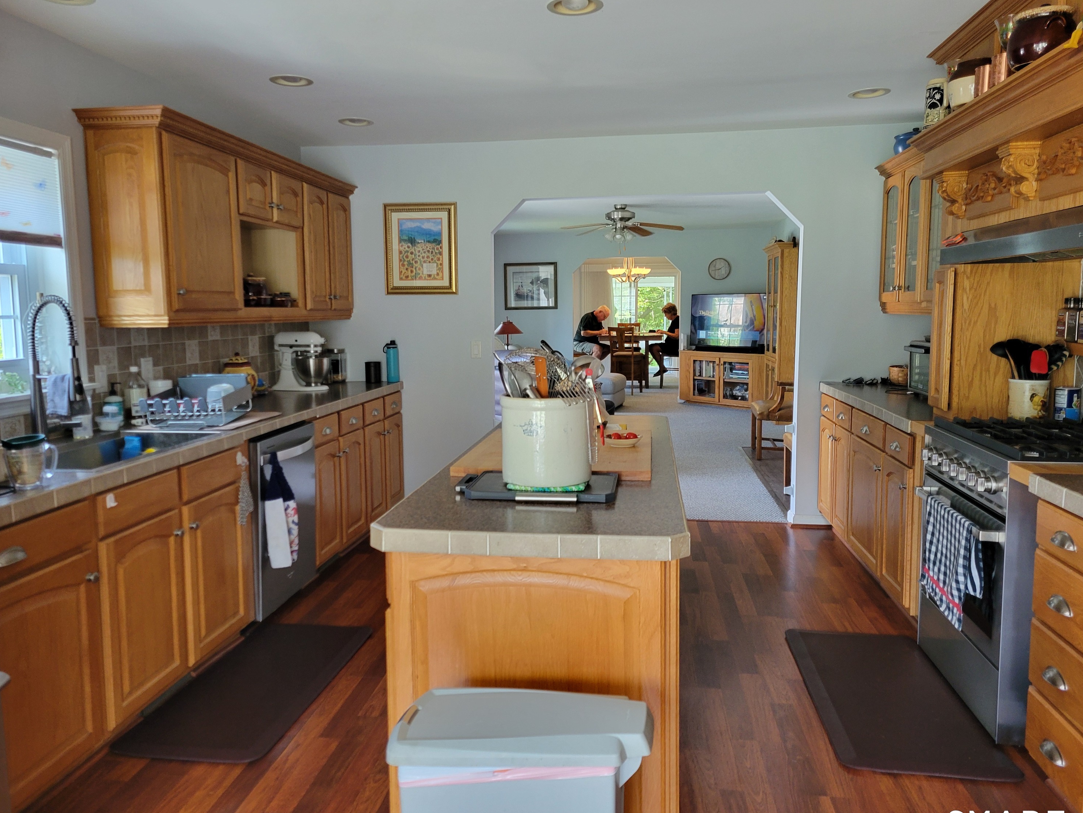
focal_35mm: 27
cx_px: 553
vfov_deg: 51.4
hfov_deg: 65.3
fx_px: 845
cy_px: 418
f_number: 1.8
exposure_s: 1/60
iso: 200
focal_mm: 5.4
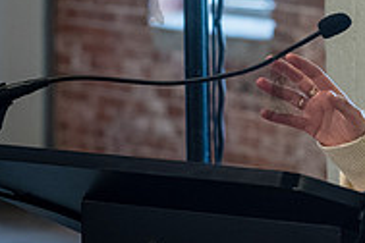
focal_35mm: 329
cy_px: -9
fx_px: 3335
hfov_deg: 6.2
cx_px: 525
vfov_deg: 4.2
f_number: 5.6
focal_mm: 105
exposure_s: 1/200
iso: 2500
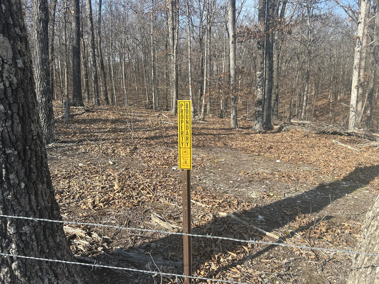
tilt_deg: -10.8
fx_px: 285
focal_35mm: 26
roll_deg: +1.4
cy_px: 142
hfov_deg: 67.3
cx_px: 190
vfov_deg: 53.1
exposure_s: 1/2123
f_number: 1.5
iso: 50
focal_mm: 5.7
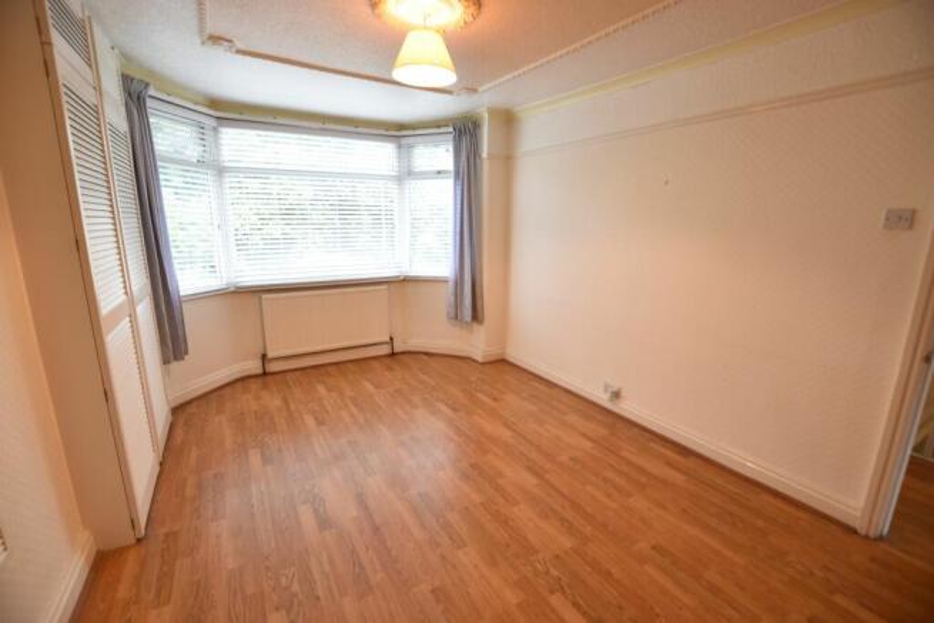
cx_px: 467
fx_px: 389
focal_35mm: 15
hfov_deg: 100.4
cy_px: 312
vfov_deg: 77.4
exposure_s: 1/15
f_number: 3.5
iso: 100
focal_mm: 10
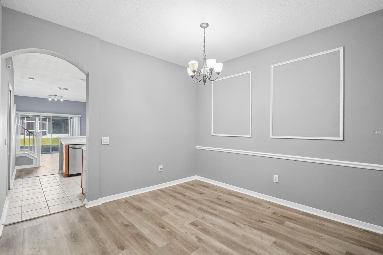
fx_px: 170
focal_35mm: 16
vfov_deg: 73.7
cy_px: 132
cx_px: 192
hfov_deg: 96.7
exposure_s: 1/30
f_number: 8
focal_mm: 10
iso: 1600
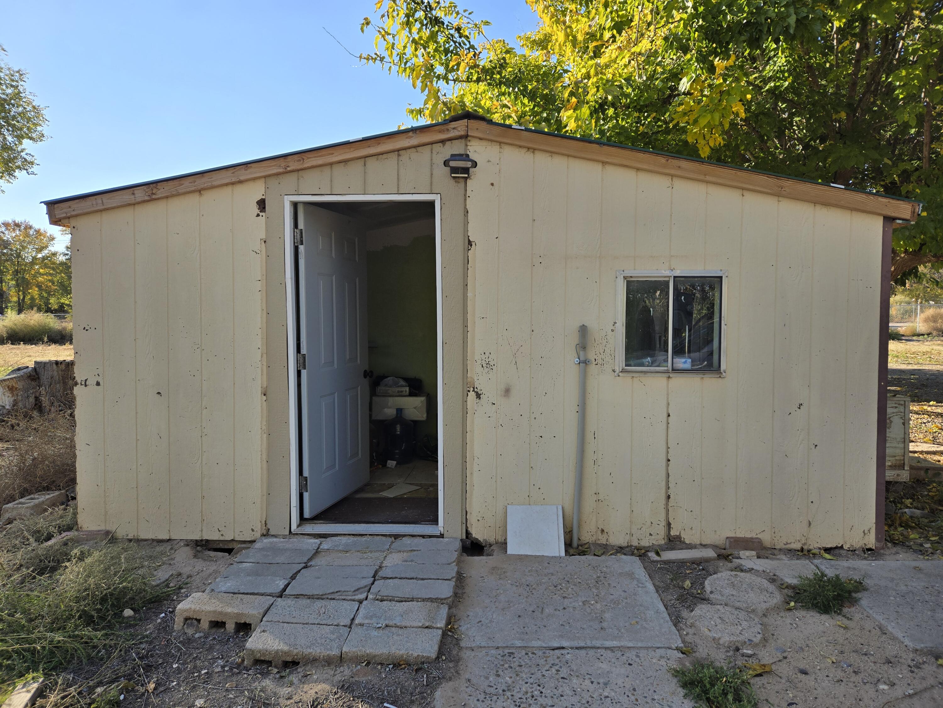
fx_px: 627
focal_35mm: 23
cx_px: 472
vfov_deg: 58.9
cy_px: 354
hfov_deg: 73.9
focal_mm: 5.4
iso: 25
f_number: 1.8
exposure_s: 1/1225
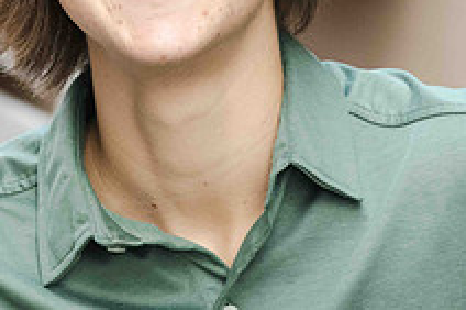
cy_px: 1
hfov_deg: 3.8
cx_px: 127
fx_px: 7075
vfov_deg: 2.5
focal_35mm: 547
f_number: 6.3
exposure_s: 1/800
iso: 1600
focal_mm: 200
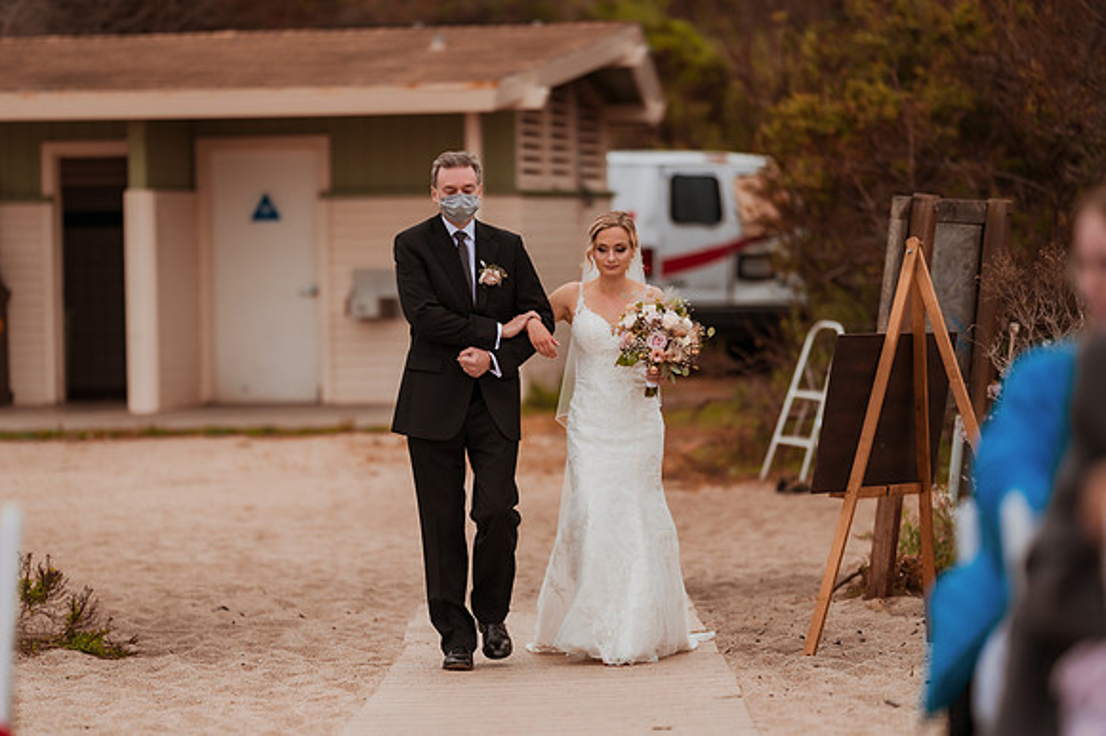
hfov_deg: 14.5
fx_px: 4356
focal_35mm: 142
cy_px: 387
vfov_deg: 9.7
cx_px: 525
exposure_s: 1/3200
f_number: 1.8
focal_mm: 135
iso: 500
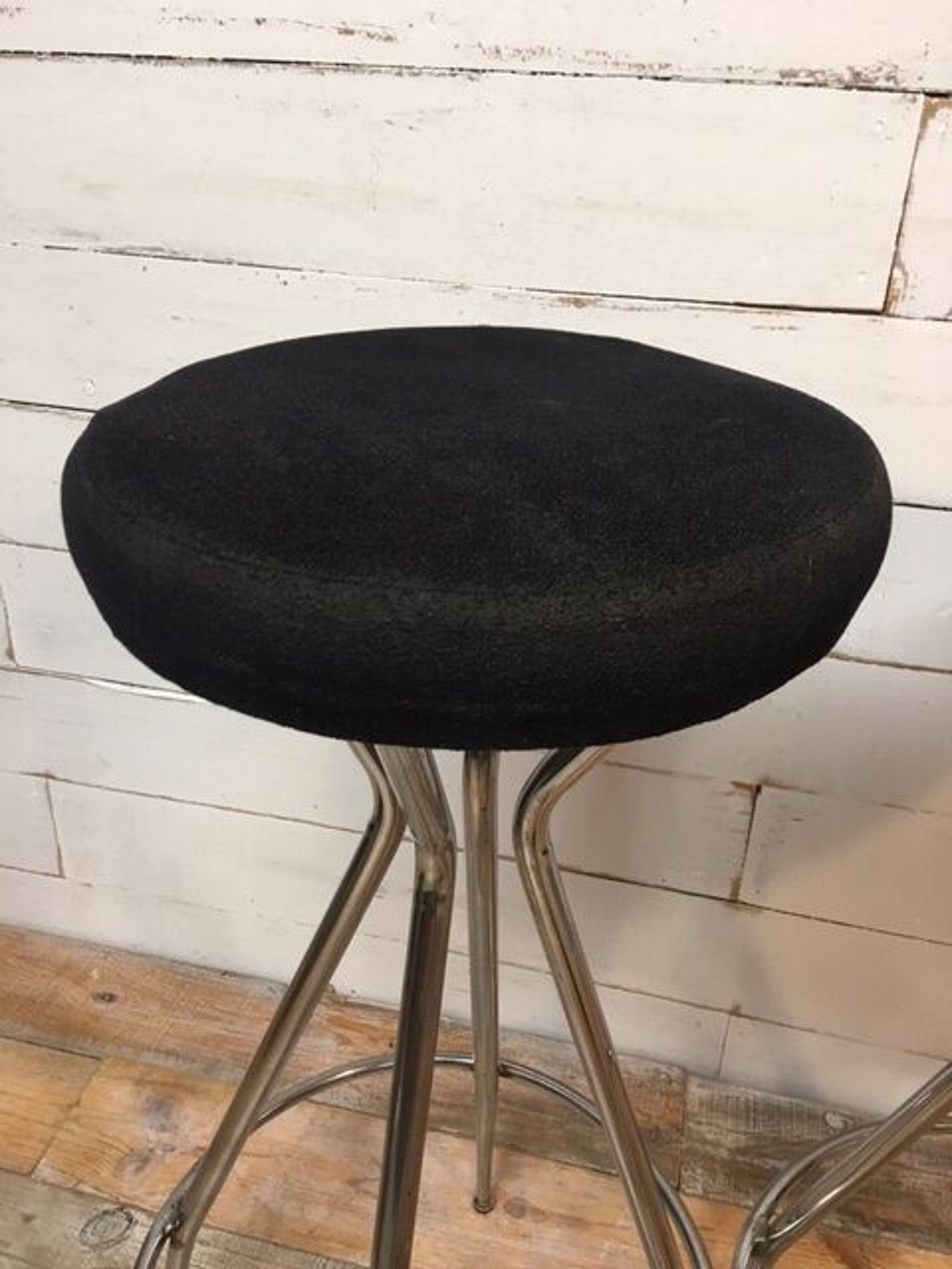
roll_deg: -3.7
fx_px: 1063
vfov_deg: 61.7
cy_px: 634
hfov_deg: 48.2
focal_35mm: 29
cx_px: 476
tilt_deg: -27.9
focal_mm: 4.15
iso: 50
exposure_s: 1/17
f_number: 2.2
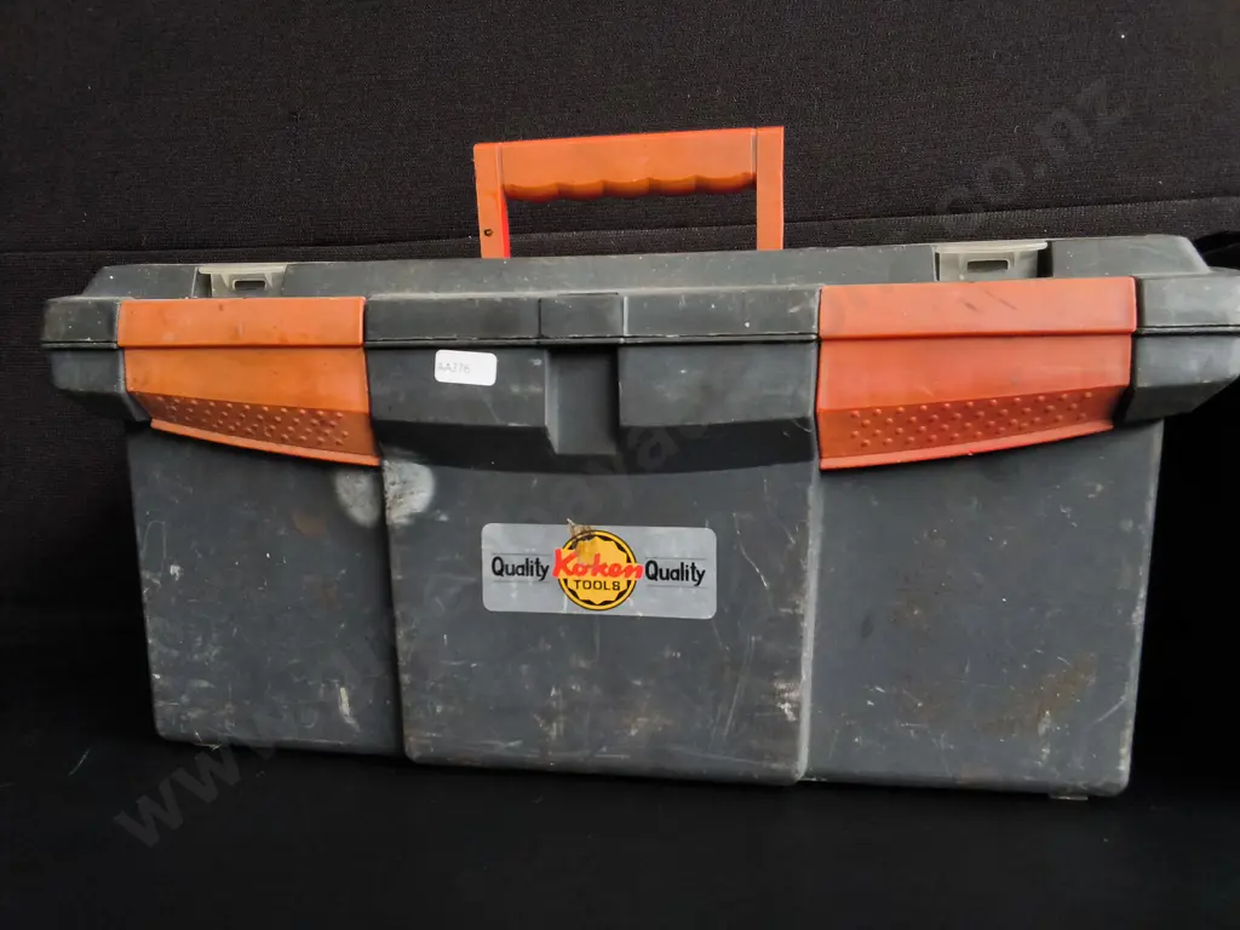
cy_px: 465
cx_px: 620
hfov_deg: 65.3
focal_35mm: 27
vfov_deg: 51.4
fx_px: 967
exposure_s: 1/120
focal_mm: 2.87
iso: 200
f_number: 2
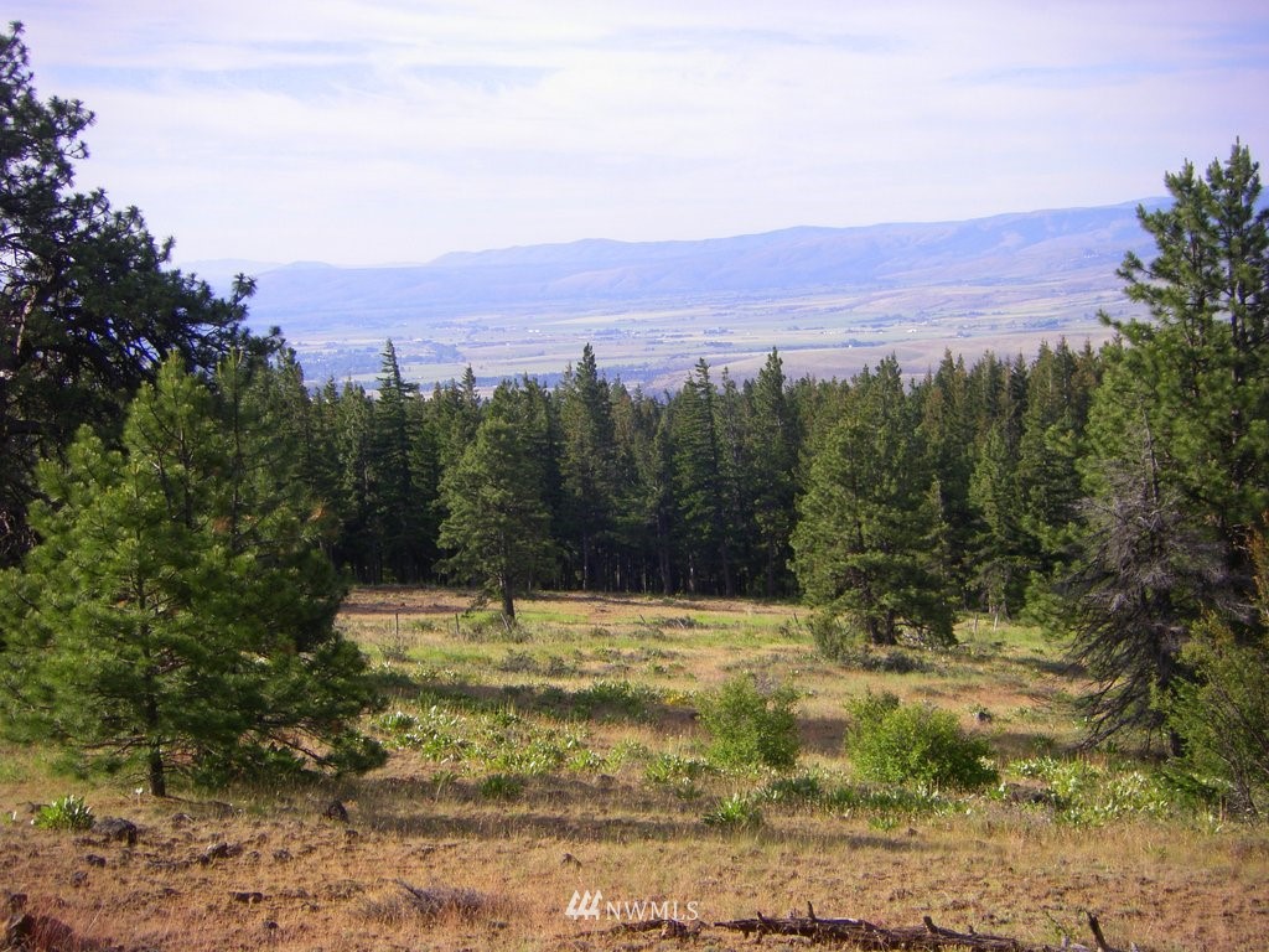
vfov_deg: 18.9
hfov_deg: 25.0
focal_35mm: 78
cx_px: 634
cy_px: 476
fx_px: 2859
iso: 64
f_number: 3.9
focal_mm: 12.8
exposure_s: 1/320
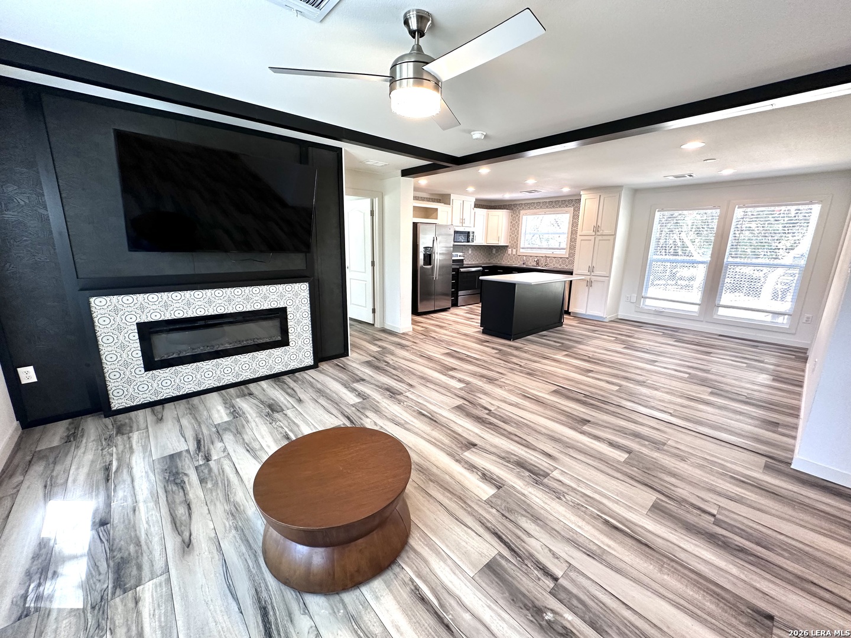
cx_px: 426
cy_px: 319
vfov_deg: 85.7
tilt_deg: -12.3
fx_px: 344
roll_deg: -0.9
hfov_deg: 102.1
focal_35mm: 14
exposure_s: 1/60
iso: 160
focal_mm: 2.22
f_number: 2.2
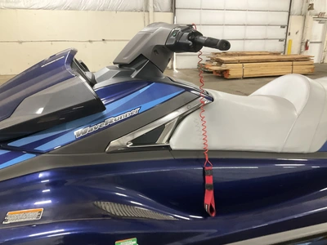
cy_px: 122
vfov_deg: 48.2
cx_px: 164
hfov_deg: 61.7
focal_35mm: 29
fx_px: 274
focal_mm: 3
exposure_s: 1/60
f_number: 1.8
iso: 250
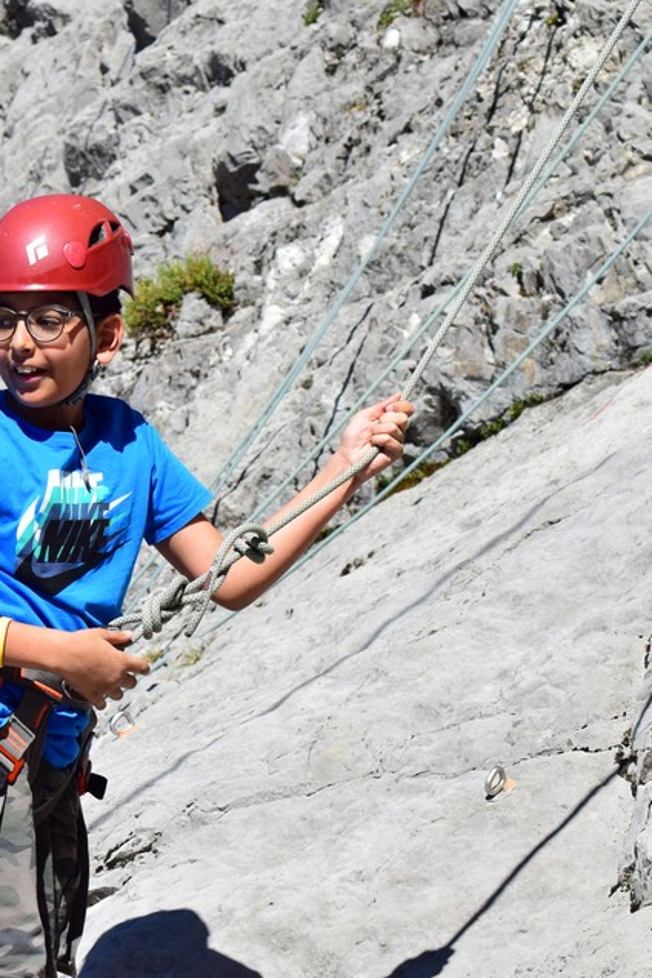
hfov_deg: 8.1
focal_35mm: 169
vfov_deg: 12.2
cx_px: 2
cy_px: 481
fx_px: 4591
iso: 800
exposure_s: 1/1250
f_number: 9
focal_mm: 70
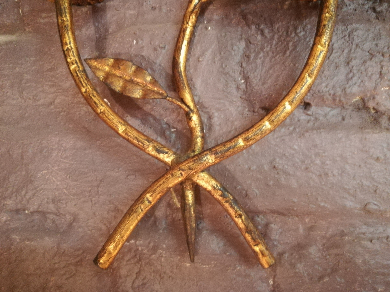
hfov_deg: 65.3
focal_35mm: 27
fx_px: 304
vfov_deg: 51.4
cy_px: 143
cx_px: 195
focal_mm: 3.83
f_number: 2.2
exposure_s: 1/14.3
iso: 1600
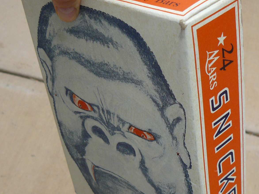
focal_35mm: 63
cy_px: 122
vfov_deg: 23.2
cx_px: 138
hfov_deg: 30.7
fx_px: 471
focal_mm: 6
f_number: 2.8
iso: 100
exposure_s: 1/400
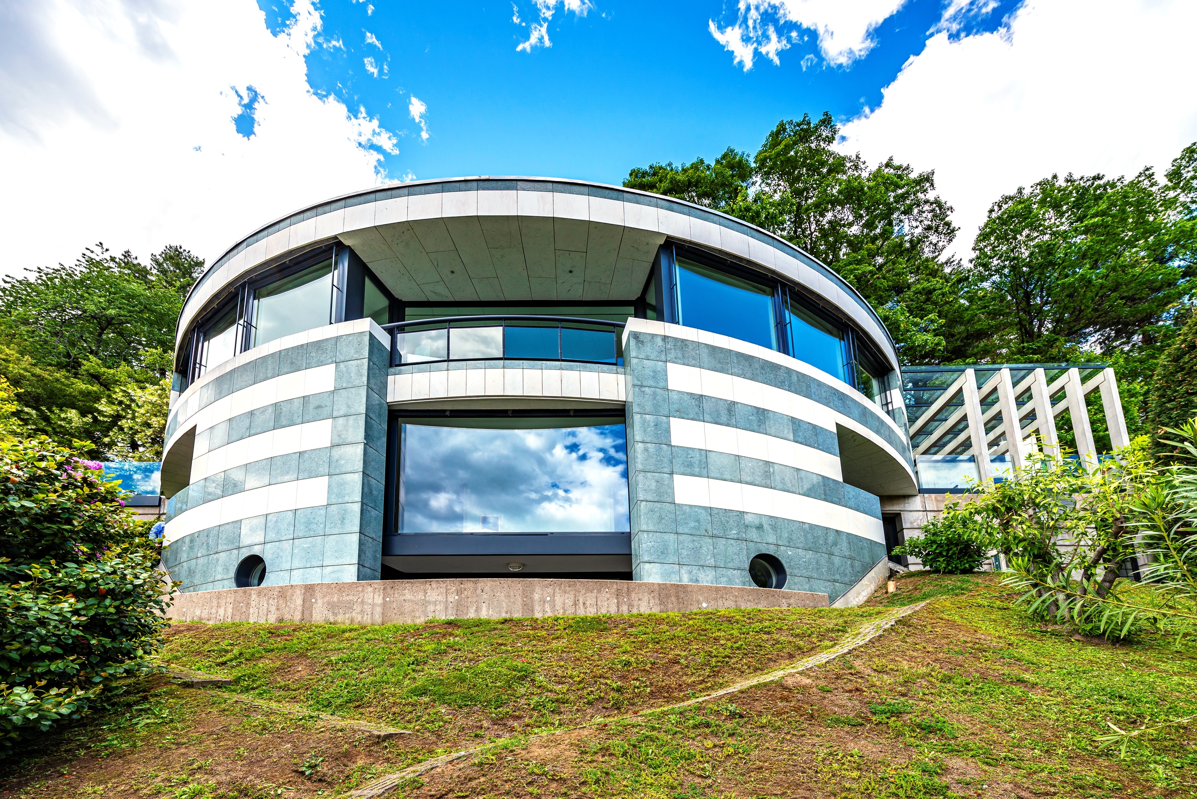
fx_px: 466
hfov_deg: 104.2
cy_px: 400
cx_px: 598
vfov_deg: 81.3
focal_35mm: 14
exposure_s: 1/125
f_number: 8
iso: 100
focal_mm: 14
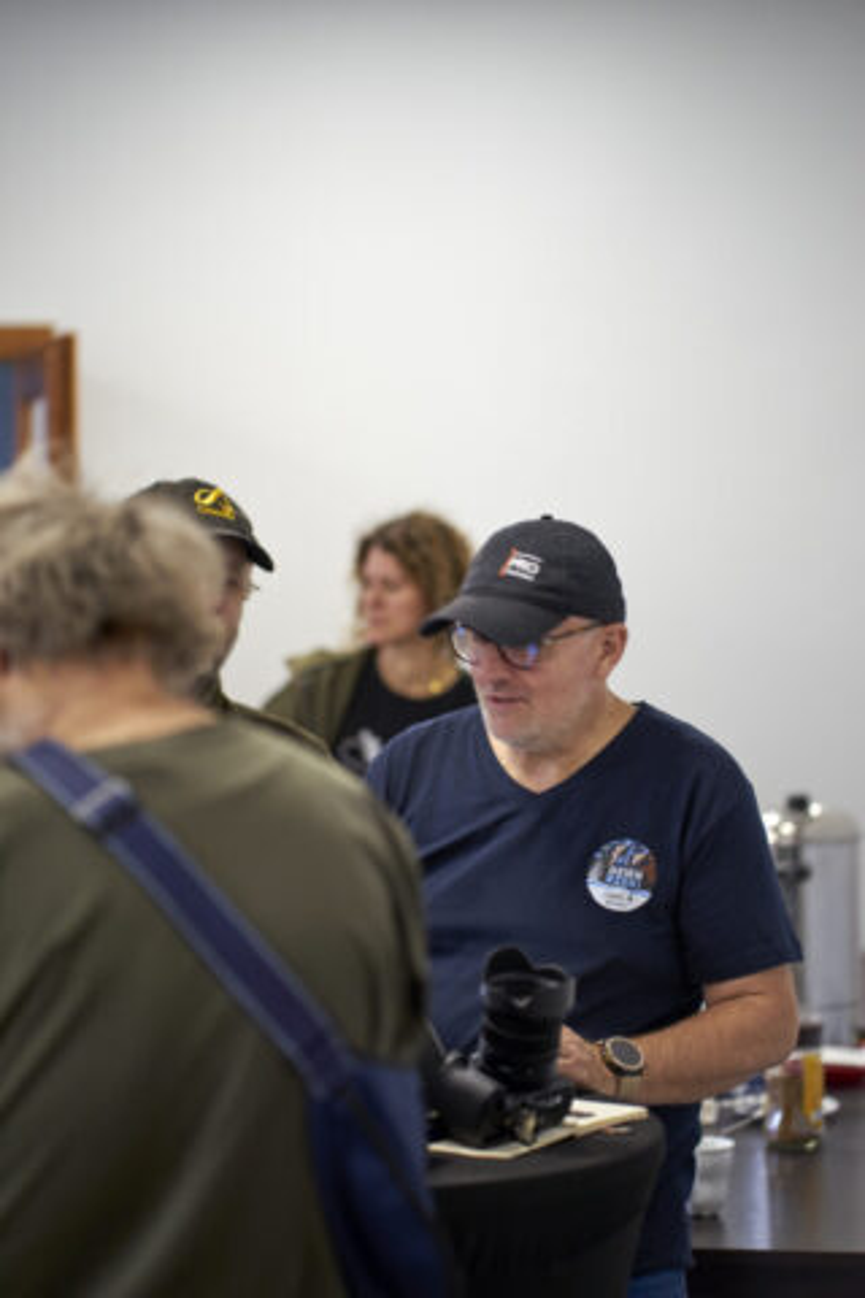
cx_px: 432
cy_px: 649
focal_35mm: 85
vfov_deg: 23.9
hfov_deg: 16.1
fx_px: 3063
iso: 320
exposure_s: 1/100
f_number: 2
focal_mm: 85
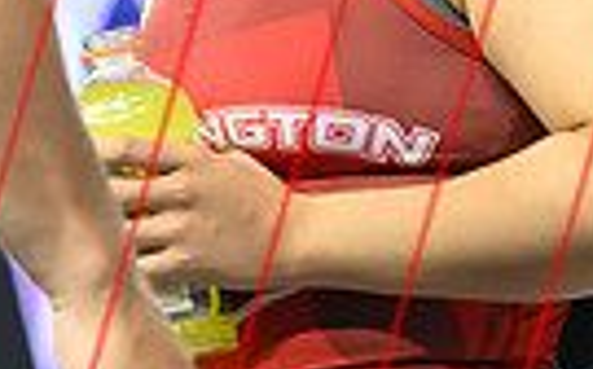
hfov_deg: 3.8
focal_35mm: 551
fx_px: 8894
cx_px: 46
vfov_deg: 2.4
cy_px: 18
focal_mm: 101
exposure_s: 1/800
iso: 4000
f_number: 2.8
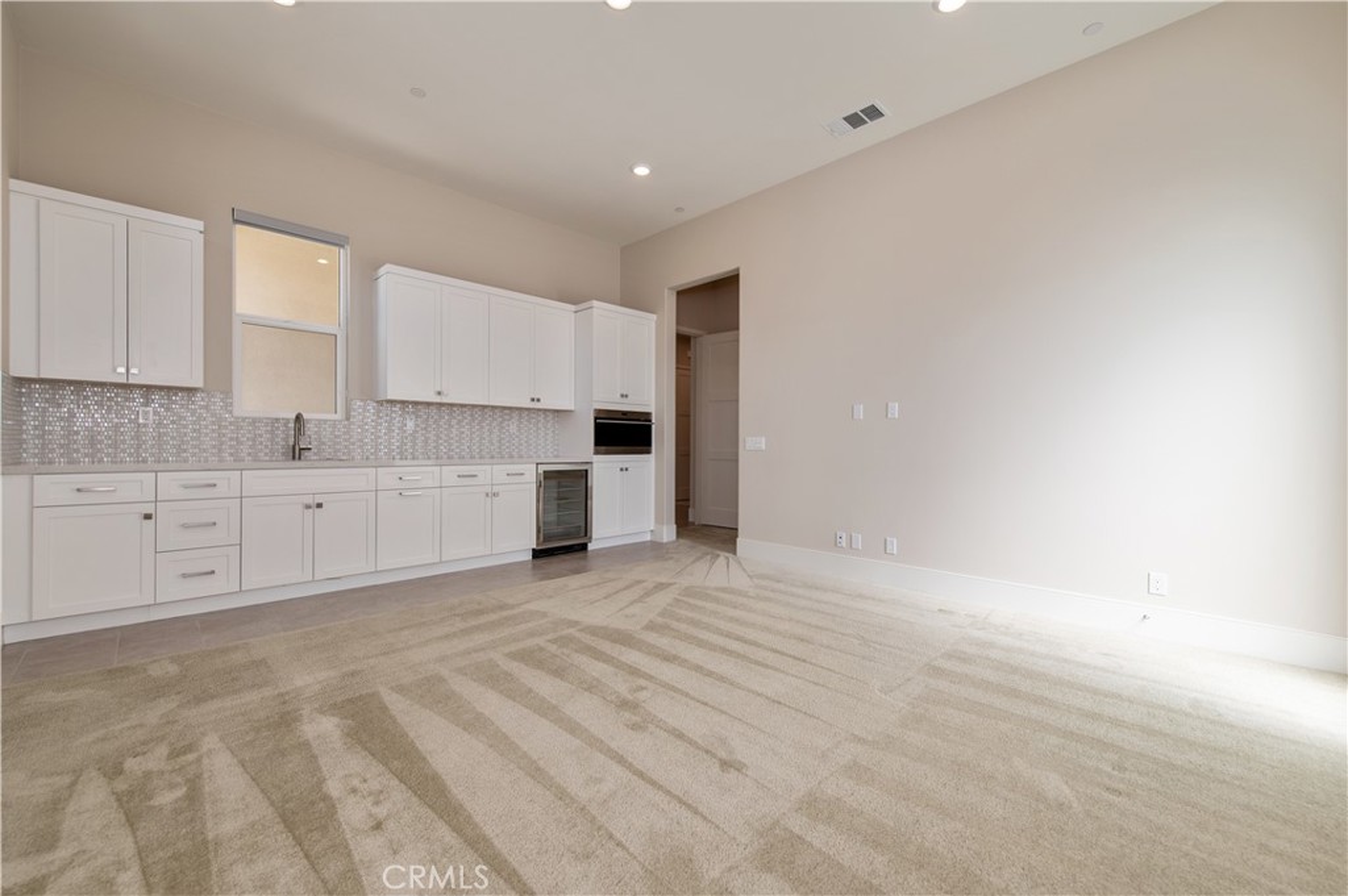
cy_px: 448
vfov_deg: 77.2
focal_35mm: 15
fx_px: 561
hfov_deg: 100.4
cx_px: 674
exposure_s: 1/100
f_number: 5.6
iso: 200
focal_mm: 15
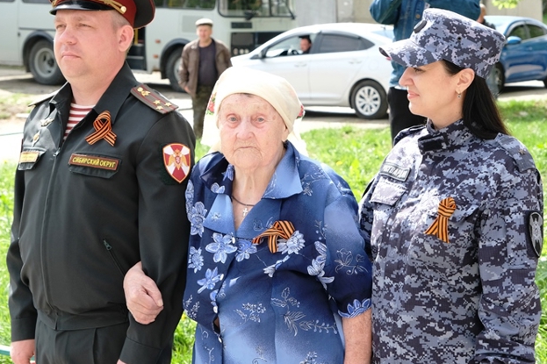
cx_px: 311
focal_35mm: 71
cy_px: 152
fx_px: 1078
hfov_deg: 28.4
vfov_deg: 19.2
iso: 160
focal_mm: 39.3
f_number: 5.6
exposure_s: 1/170
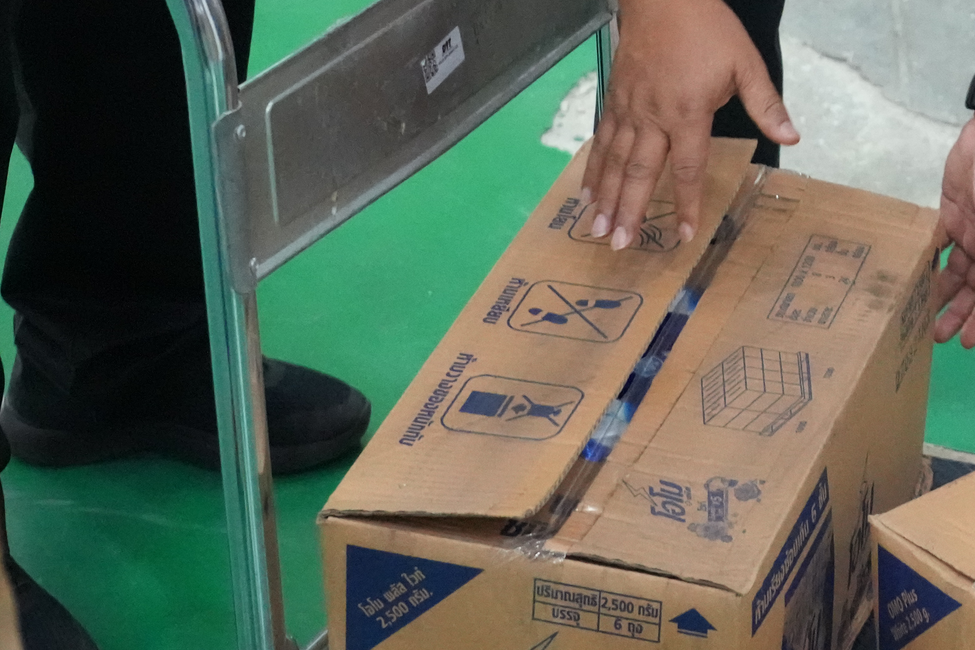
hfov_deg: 17.7
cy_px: -281
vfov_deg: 12.1
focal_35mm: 109
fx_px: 2952
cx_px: 1211
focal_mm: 37
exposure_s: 1/200
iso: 12800
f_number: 4.5
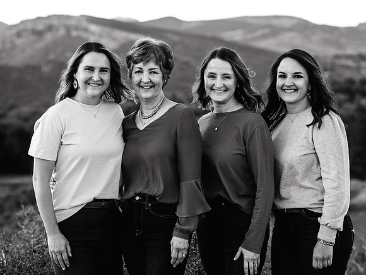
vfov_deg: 12.3
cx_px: 183
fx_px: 1270
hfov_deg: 16.4
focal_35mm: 120
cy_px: 138
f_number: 4.5
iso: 500
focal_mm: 111
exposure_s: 1/160
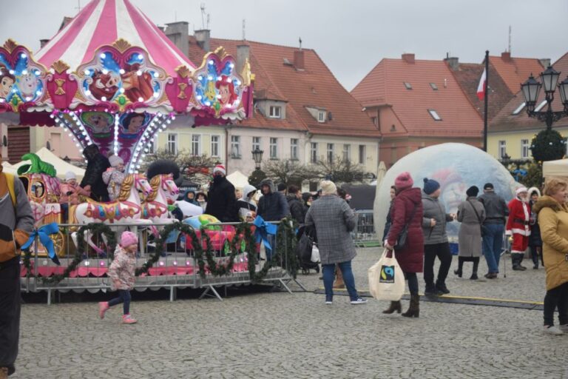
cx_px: 284
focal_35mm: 87
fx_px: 1373
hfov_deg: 23.4
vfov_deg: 15.7
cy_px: 190
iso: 400
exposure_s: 1/125
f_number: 5.6
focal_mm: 58
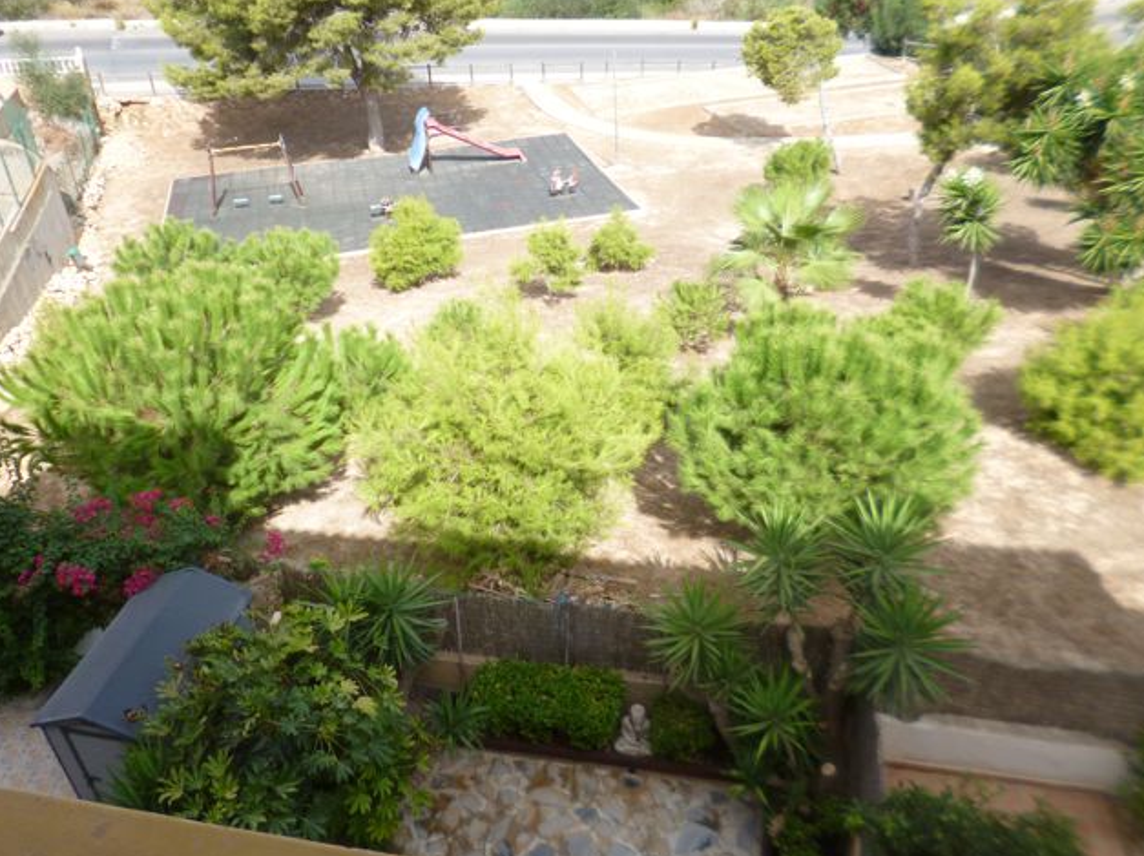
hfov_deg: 65.3
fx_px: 891
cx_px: 545
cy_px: 414
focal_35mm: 27
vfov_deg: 51.3
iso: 100
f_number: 2.5
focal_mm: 4.3
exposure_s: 1/640
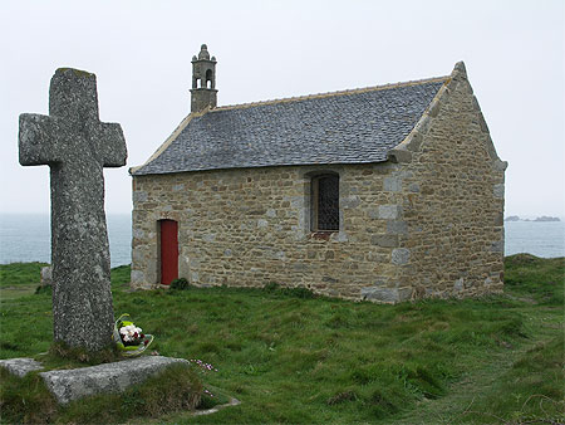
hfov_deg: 41.2
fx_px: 751
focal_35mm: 46
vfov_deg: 31.5
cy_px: 212
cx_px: 282
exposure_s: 1/160
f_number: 5.6
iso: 50
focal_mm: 11.9
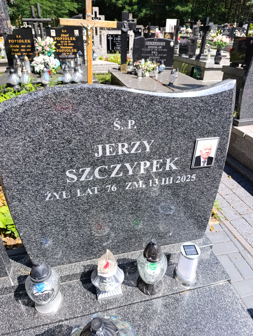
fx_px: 224
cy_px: 168
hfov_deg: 59.0
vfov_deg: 73.8
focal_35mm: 23
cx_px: 126
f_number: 1.6
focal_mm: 6.14
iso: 50
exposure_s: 1/222
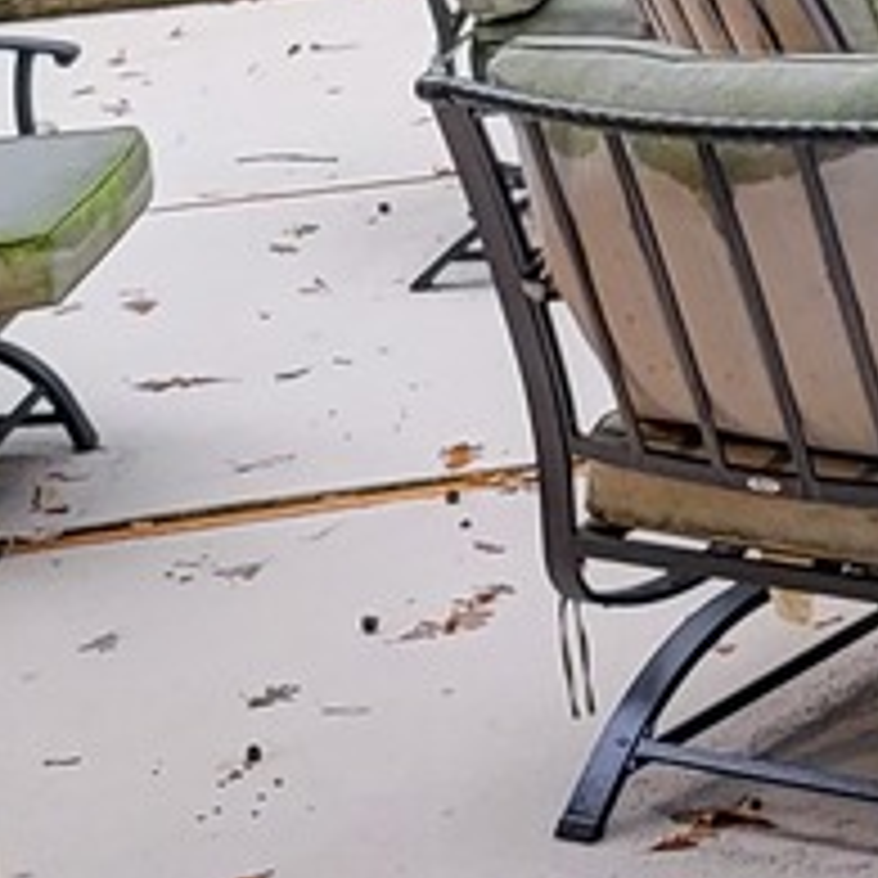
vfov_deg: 10.7
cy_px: -509
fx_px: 4505
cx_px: 1360
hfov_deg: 10.7
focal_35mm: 157
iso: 64
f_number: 1.8
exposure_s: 1/120
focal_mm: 5
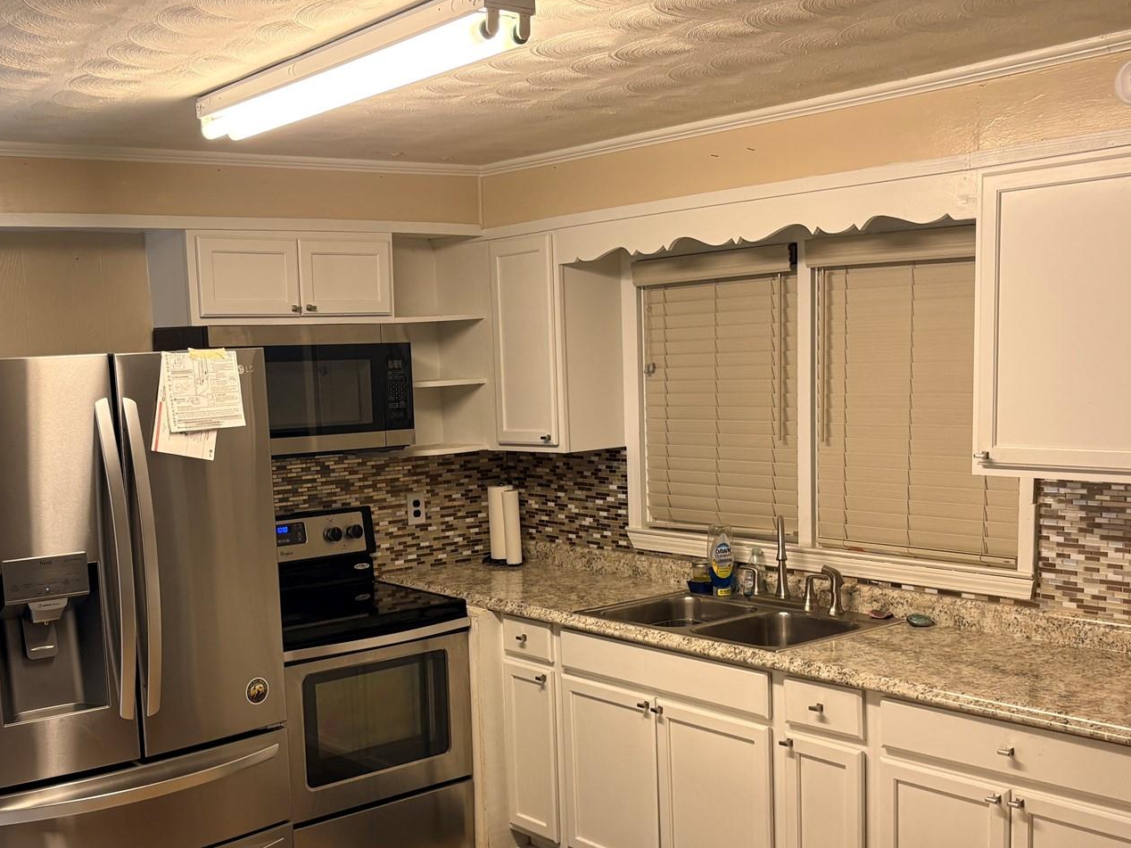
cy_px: 548
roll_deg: +2.6
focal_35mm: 42
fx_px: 1372
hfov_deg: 44.6
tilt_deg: -6.2
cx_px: 473
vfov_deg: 34.1
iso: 100
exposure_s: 1/60
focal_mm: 5.96
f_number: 1.6
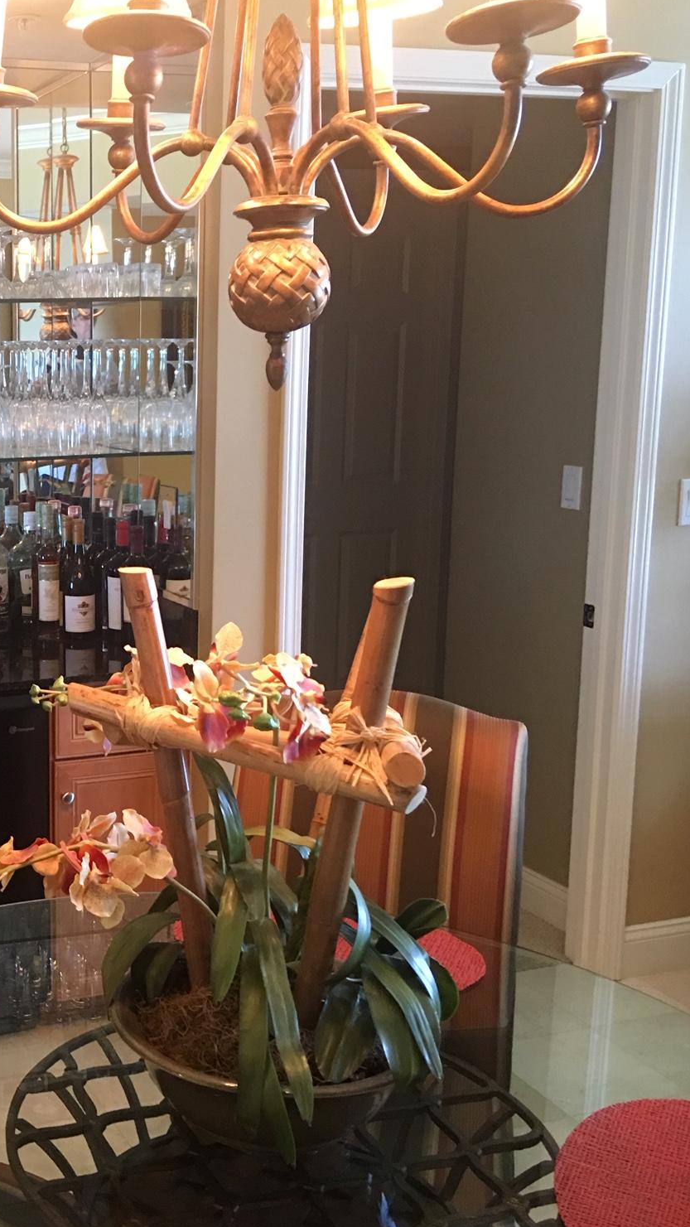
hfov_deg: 26.2
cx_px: -12
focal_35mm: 43
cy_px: 623
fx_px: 1399
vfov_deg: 47.4
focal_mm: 4.15
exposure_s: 1/15
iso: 80
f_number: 2.2
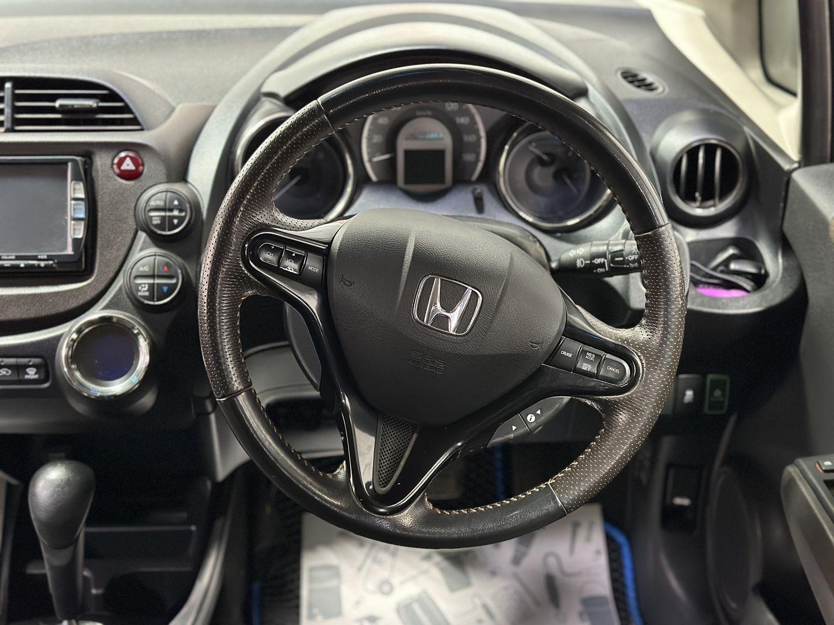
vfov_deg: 30.3
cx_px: 417
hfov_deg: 39.7
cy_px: 312
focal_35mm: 48
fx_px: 1156
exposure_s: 1/25
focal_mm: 6.86
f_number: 1.78
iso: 640
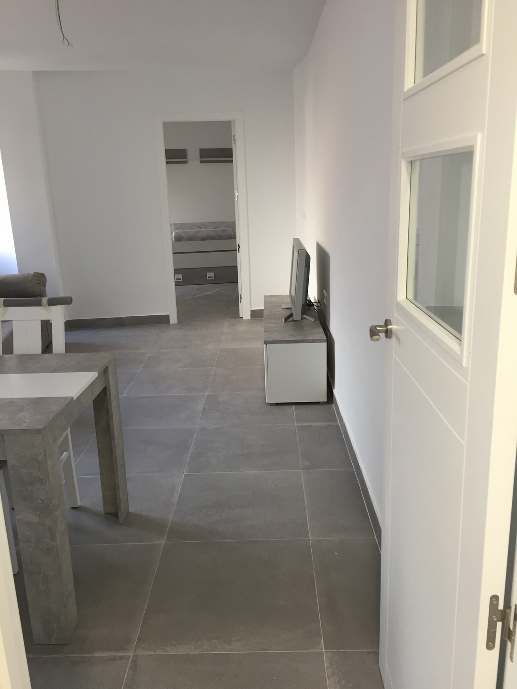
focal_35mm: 29
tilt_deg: -13.2
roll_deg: +1.7
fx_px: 577
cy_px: 344
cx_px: 258
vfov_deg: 61.7
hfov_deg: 48.2
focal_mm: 4.15
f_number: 2.2
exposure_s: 1/33
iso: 100
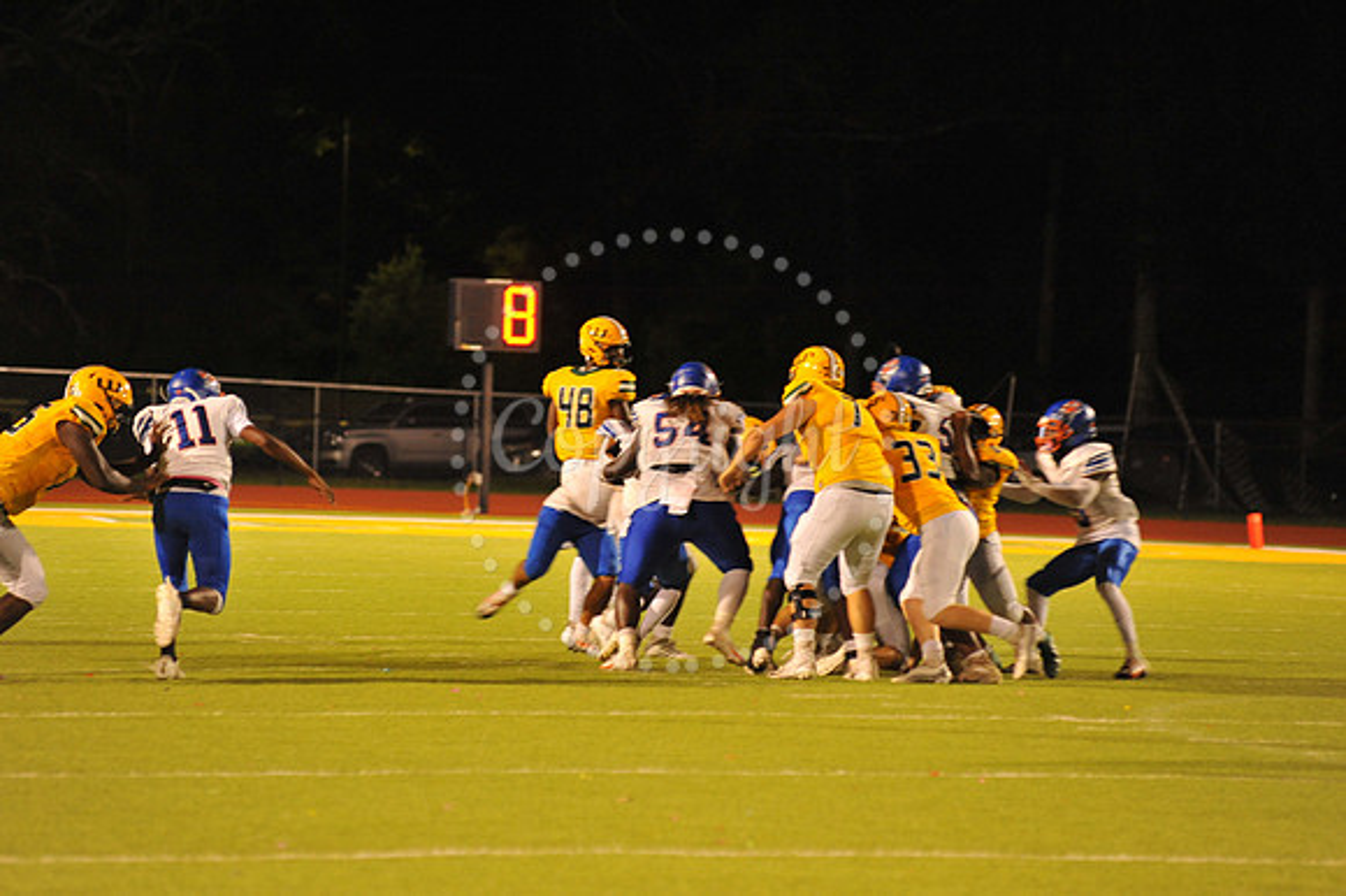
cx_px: 673
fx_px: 7473
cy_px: 448
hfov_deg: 10.3
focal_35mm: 200
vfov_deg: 6.9
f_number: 4
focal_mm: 200
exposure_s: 1/160
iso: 3200
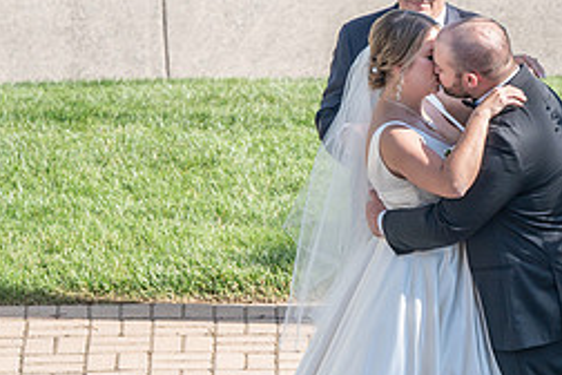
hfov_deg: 4.4
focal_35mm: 473
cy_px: 281
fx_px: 7383
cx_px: 403
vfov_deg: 2.9
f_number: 5.6
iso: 100
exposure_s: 1/320
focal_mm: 197
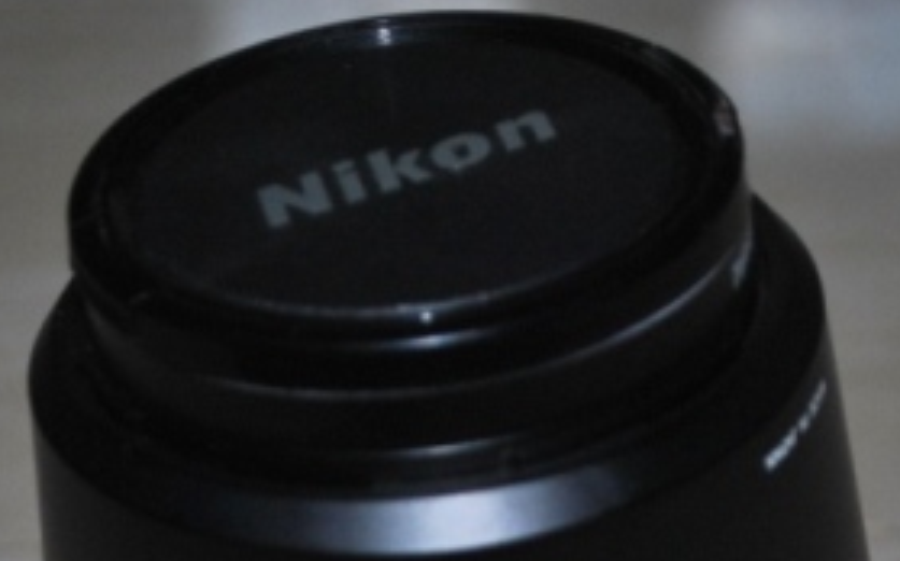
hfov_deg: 11.2
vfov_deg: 6.9
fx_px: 4608
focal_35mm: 188
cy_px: 775
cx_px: 434
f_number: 5.3
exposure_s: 1/60
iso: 200
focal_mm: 42
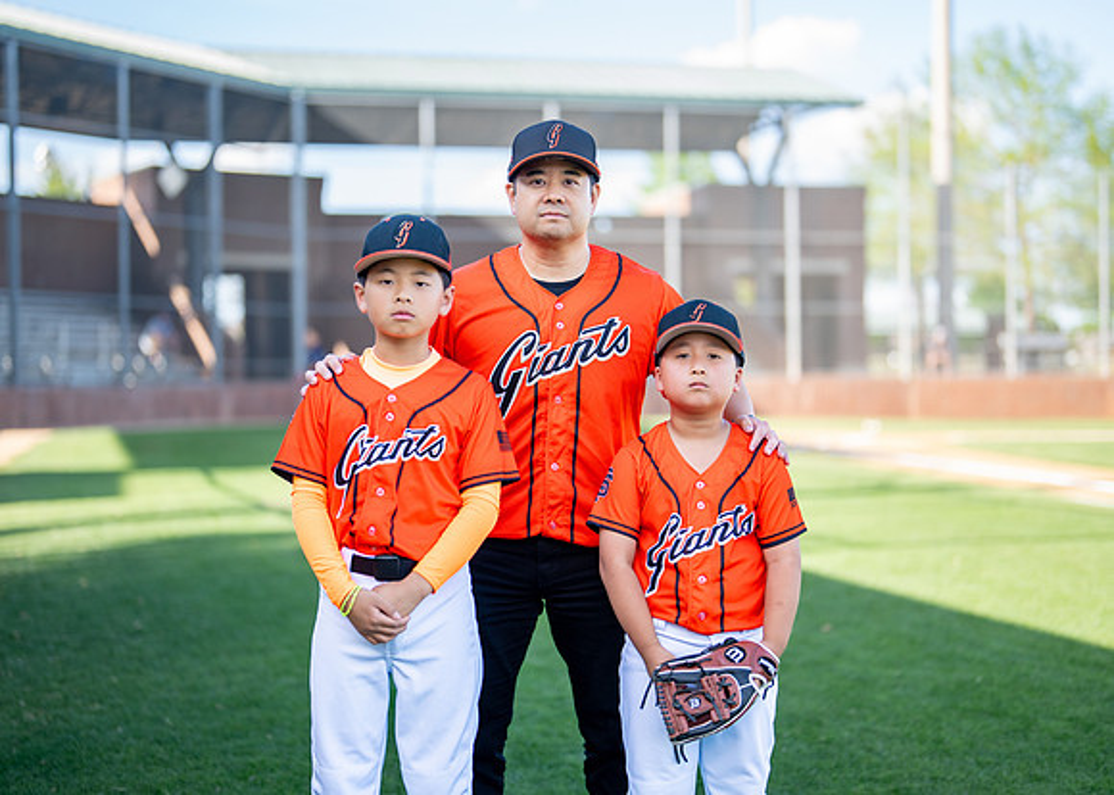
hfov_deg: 34.9
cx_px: 551
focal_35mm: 56
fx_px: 1774
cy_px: 380
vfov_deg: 25.3
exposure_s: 1/1600
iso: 125
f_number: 1.2
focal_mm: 50
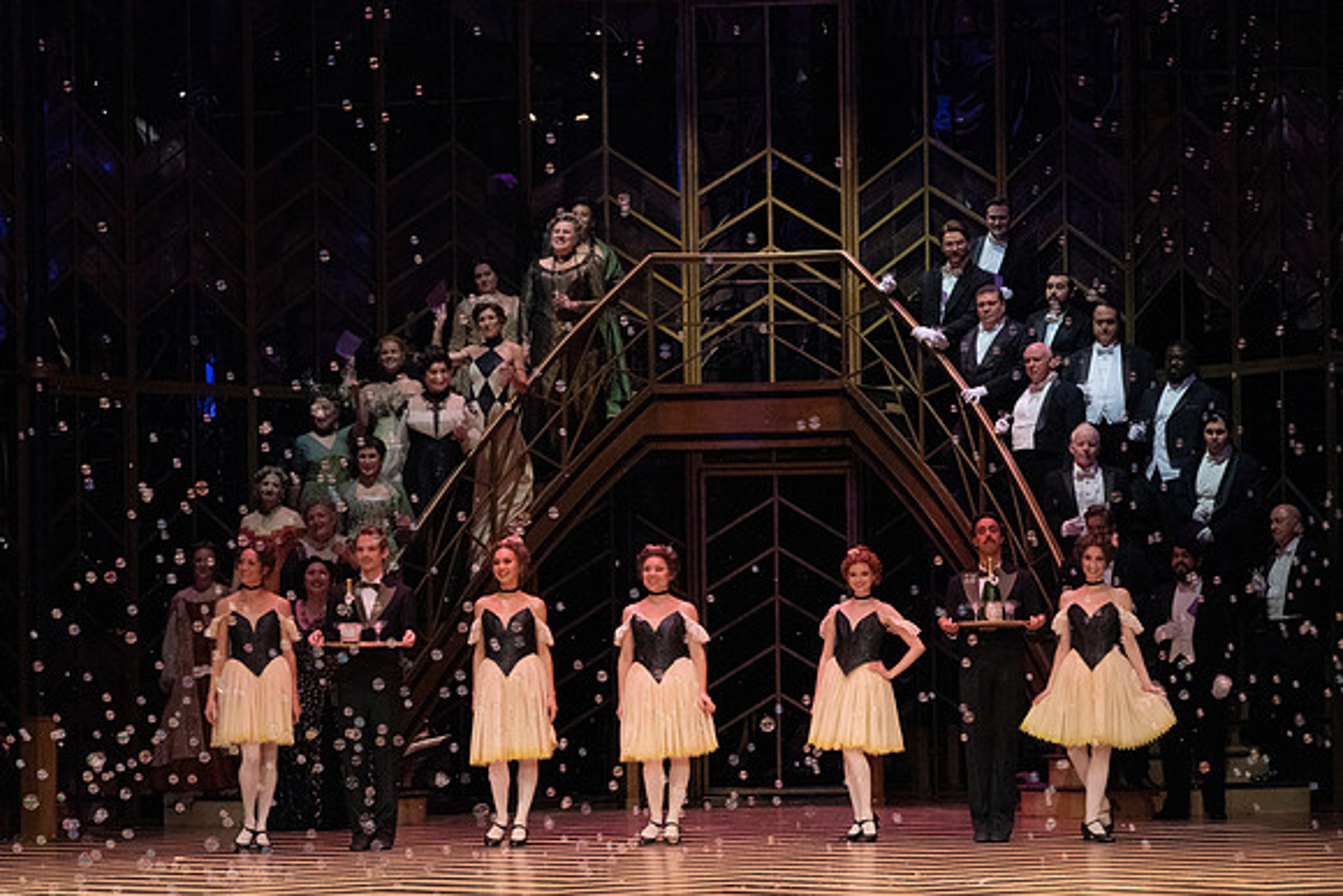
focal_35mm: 124
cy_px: 448
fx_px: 4627
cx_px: 672
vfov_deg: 11.1
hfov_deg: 16.5
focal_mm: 124
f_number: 16
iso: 12800
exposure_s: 1/400
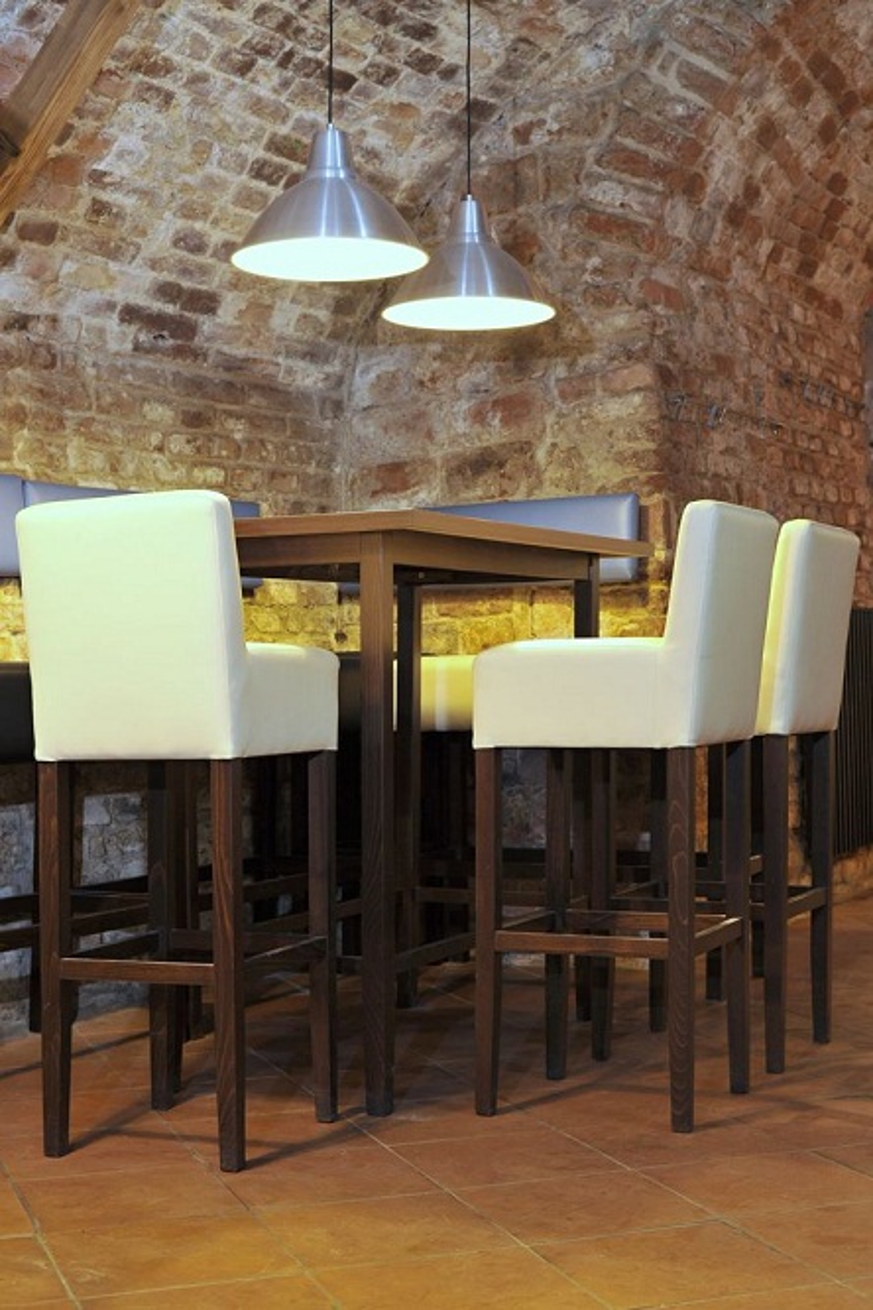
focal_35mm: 50
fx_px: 1819
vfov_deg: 39.6
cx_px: 436
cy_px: 655
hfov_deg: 27.0
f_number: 8
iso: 200
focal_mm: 50
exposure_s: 2
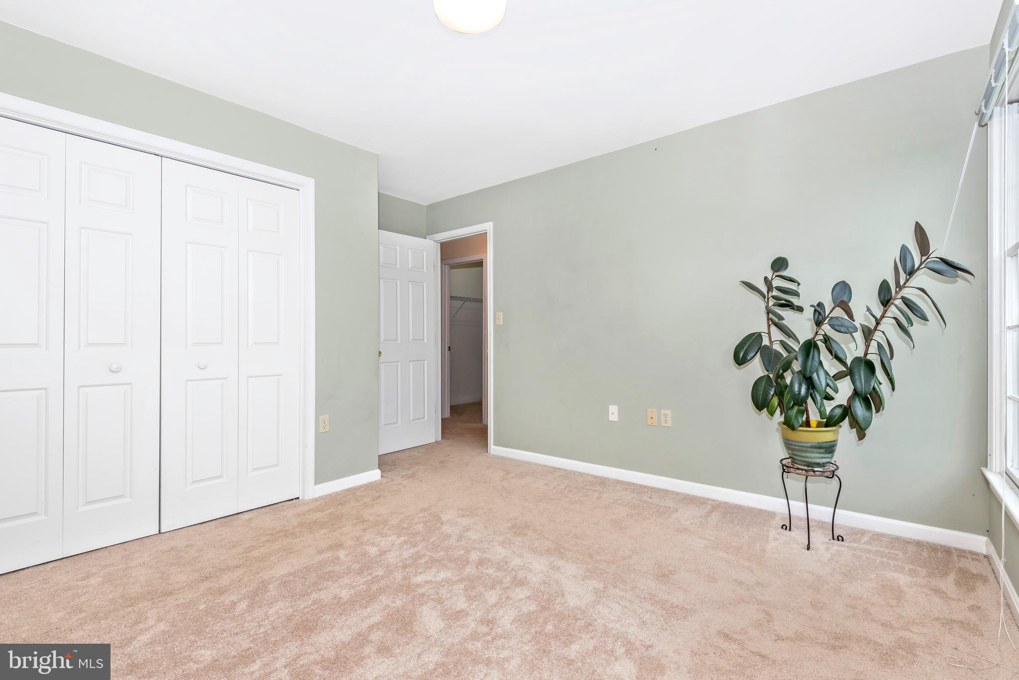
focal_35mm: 16
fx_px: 453
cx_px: 510
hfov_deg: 96.7
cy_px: 340
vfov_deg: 73.8
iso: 250
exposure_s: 1/40
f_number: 8
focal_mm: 16
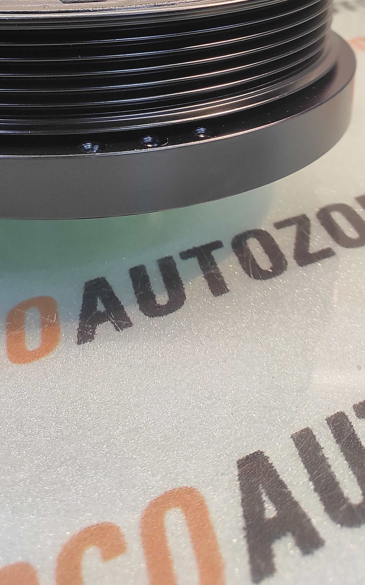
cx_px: 83
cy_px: 88
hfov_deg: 39.3
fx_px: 493
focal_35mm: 31
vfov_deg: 55.3
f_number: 1.79
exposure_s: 1/33
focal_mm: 4.74
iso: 255
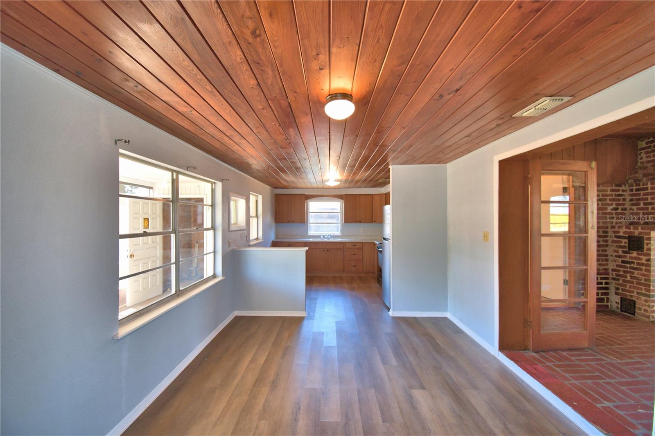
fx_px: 273
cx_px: 328
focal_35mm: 15
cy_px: 218
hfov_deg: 100.4
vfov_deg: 77.3
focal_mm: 10
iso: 220
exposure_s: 1/30
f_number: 4.5
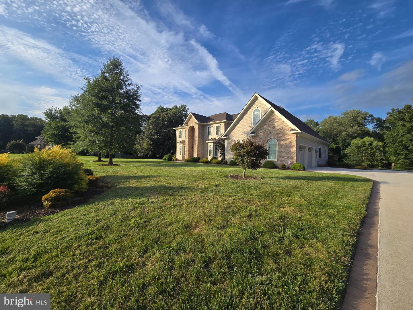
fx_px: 155
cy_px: 155
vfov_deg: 89.9
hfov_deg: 106.2
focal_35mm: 13
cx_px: 206
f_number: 2.2
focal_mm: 2.2
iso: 50
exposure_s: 1/1930
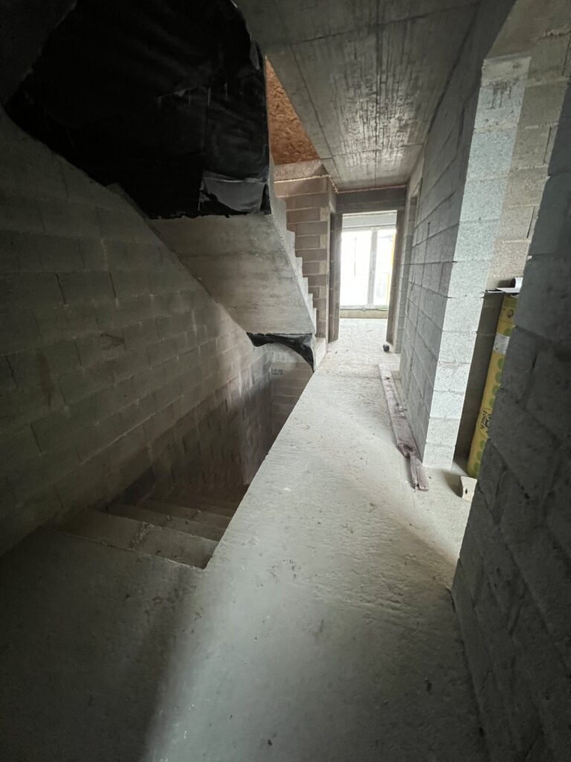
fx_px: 286
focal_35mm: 13
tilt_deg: -19.8
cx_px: 286
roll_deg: +1.9
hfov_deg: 89.9
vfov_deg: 106.2
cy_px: 381
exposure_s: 1/60
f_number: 1.8
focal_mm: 1.57
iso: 800
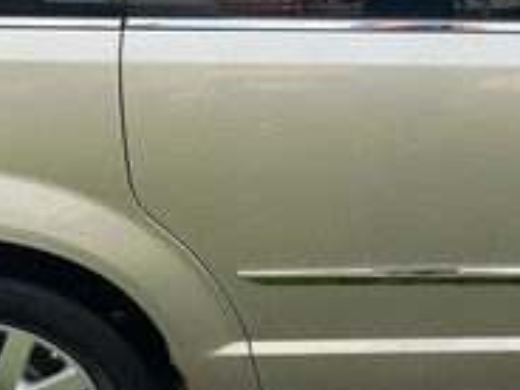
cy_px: 65
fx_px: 916
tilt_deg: -18.6
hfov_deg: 30.9
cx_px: 418
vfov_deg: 23.6
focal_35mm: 61
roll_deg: +2.2
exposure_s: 1/457
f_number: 1.8
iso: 25
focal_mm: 3
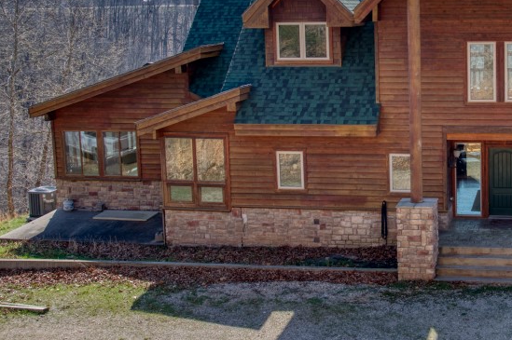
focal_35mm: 56
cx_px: 462
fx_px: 796
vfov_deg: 24.0
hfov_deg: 33.7
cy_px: 106
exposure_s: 1/60
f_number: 4
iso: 125
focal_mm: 30
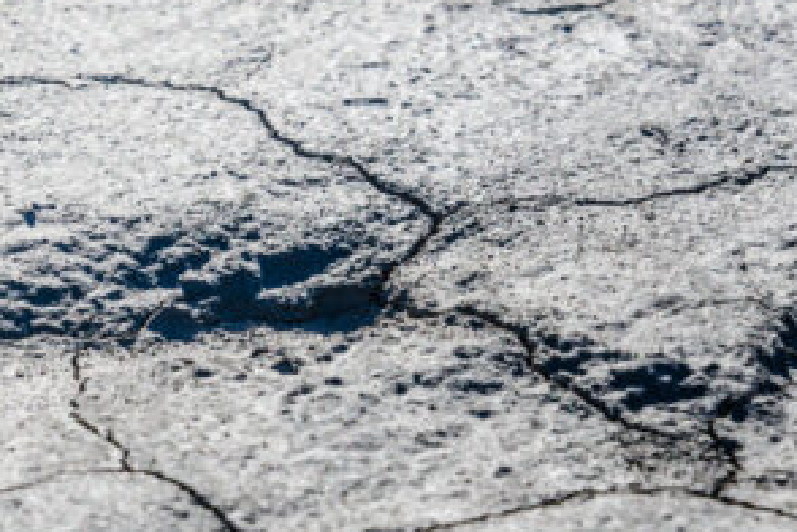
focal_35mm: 381
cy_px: 73
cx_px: -70
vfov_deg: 3.6
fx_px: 8434
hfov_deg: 5.4
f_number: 10
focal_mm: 160
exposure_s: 1/250
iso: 200
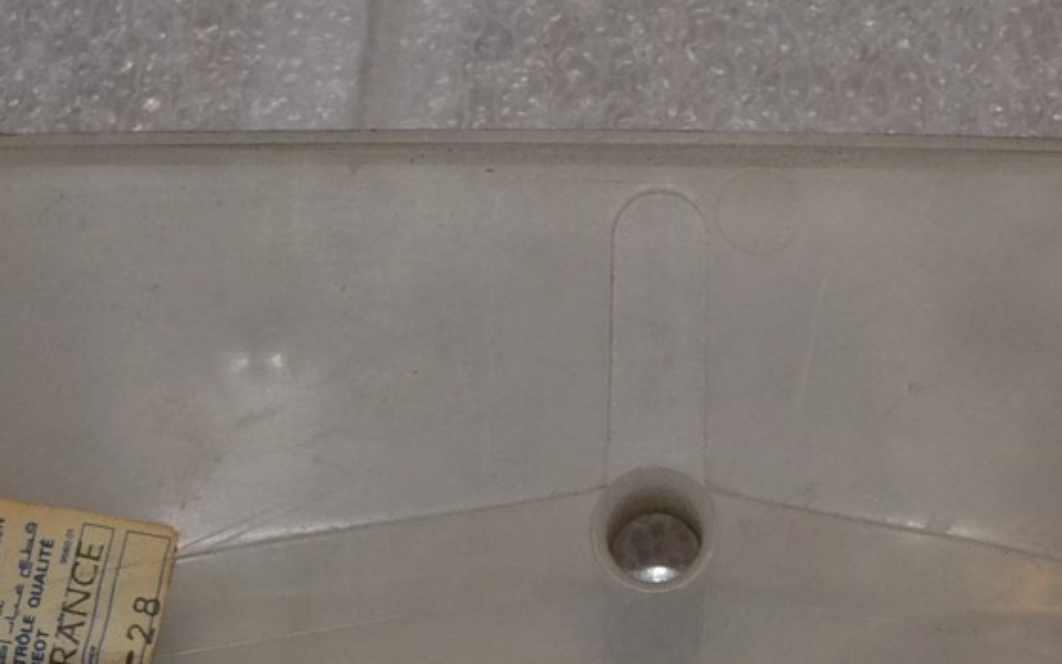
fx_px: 3415
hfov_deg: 17.7
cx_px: 607
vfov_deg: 10.9
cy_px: 747
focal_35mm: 118
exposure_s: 1/60
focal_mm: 32
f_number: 4.8
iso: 2200
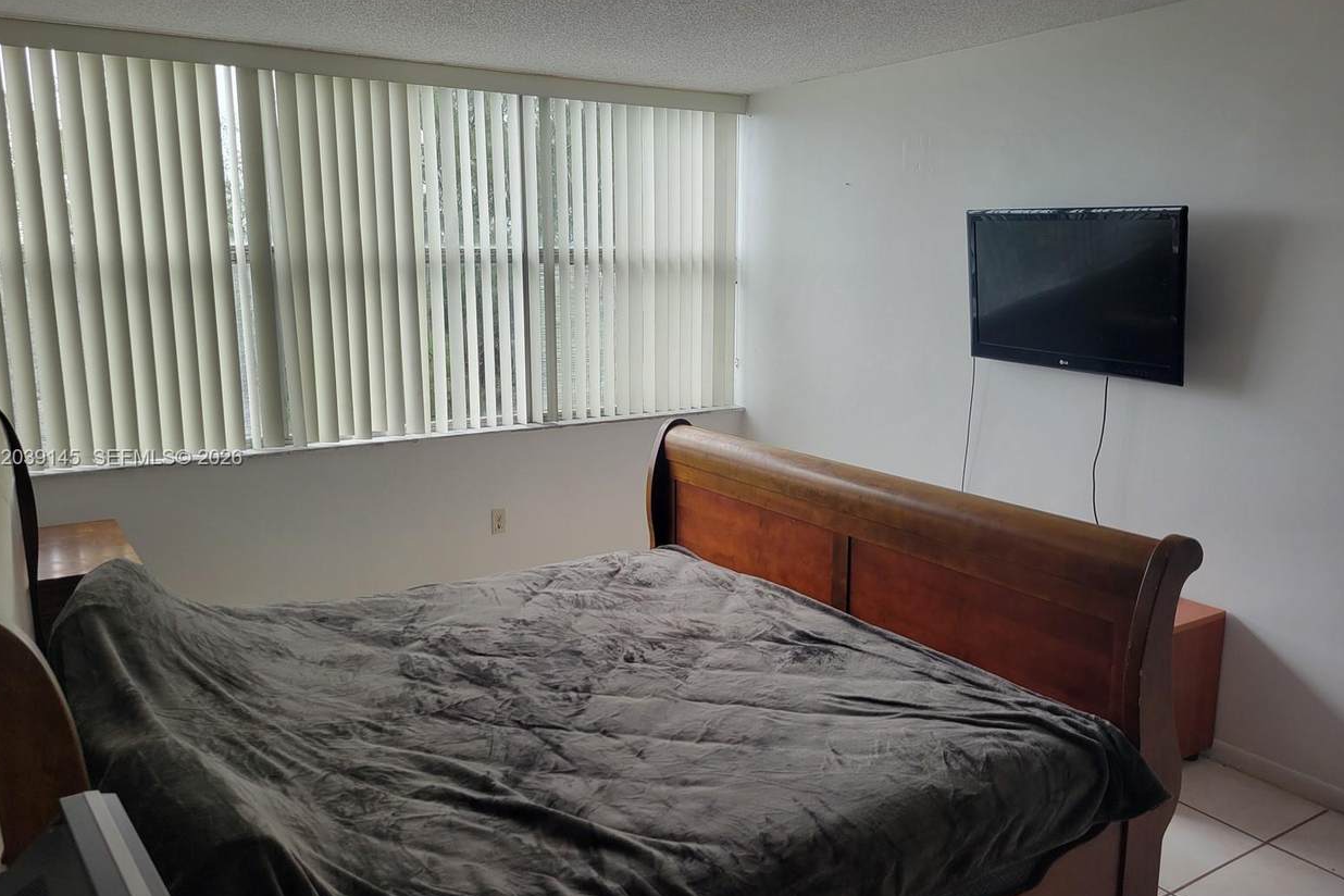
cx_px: 668
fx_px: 1045
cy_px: 459
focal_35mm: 28
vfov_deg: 46.4
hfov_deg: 65.5
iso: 40
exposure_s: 1/258
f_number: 1.8
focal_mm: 5.4
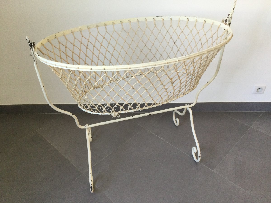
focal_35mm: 31
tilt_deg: -35.5
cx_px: 136
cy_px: 102
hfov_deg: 58.4
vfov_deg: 45.4
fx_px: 243
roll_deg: -1.0
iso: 50
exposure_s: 1/33
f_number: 2.4
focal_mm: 3.3
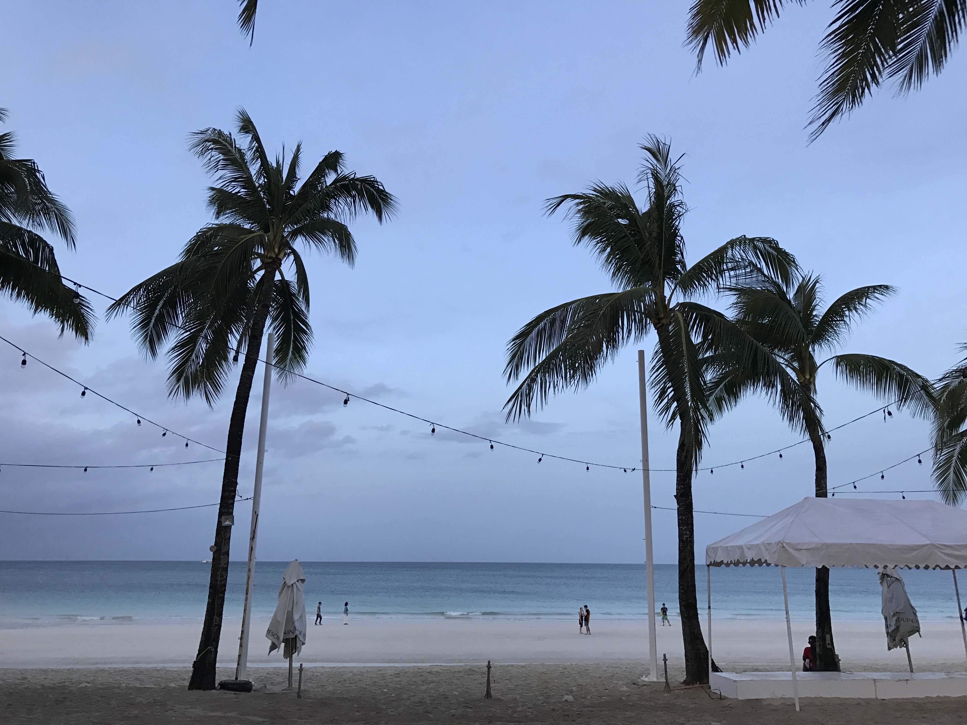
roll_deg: +0.0
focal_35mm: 28
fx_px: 782
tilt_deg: +14.2
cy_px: 362
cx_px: 484
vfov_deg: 49.7
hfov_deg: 63.4
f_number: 1.8
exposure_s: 1/40
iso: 25
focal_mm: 3.99
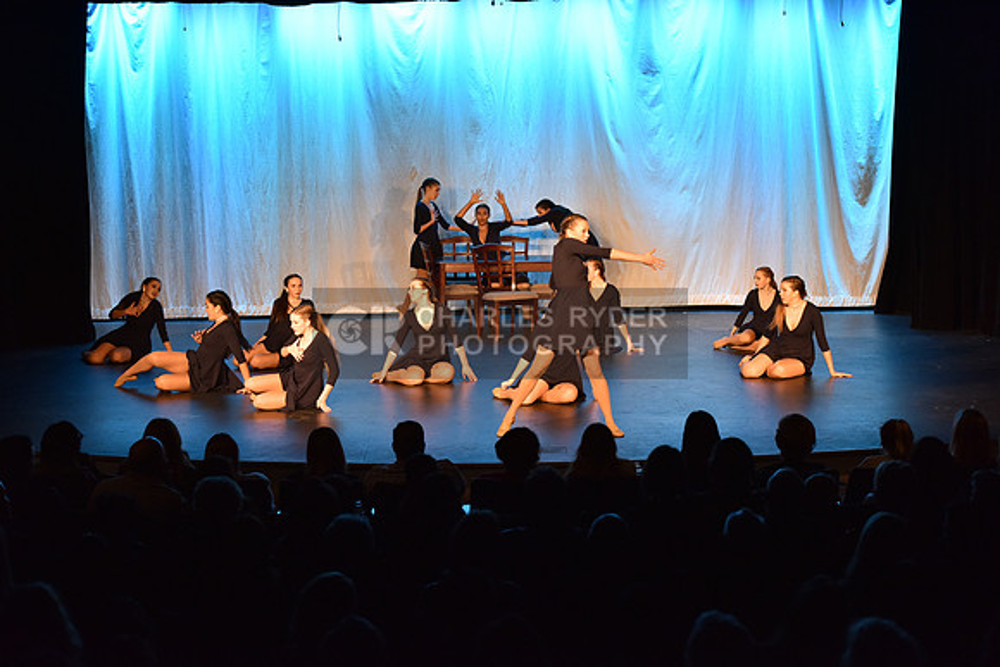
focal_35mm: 78
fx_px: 2167
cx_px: 500
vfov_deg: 17.5
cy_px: 334
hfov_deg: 26.0
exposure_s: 1/160
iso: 2000
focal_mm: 78
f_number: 4
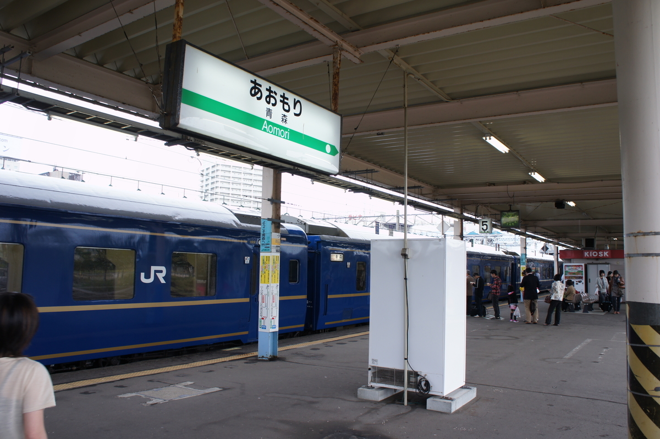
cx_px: 330
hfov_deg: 67.4
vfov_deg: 47.9
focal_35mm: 27
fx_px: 495
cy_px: 220
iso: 200
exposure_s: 1/60
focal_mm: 18
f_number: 5.6
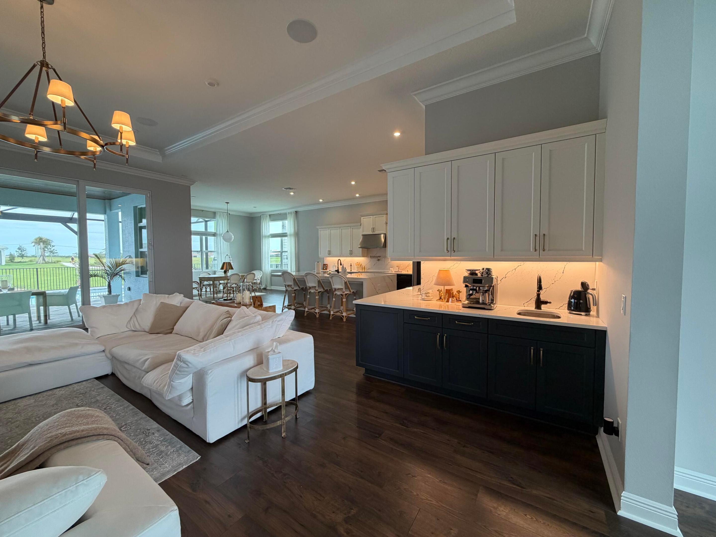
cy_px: 268
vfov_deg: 85.7
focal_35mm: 14
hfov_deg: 102.1
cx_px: 358
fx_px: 290
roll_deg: +0.3
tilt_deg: -3.5
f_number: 2.2
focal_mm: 2.22
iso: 160
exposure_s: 1/120
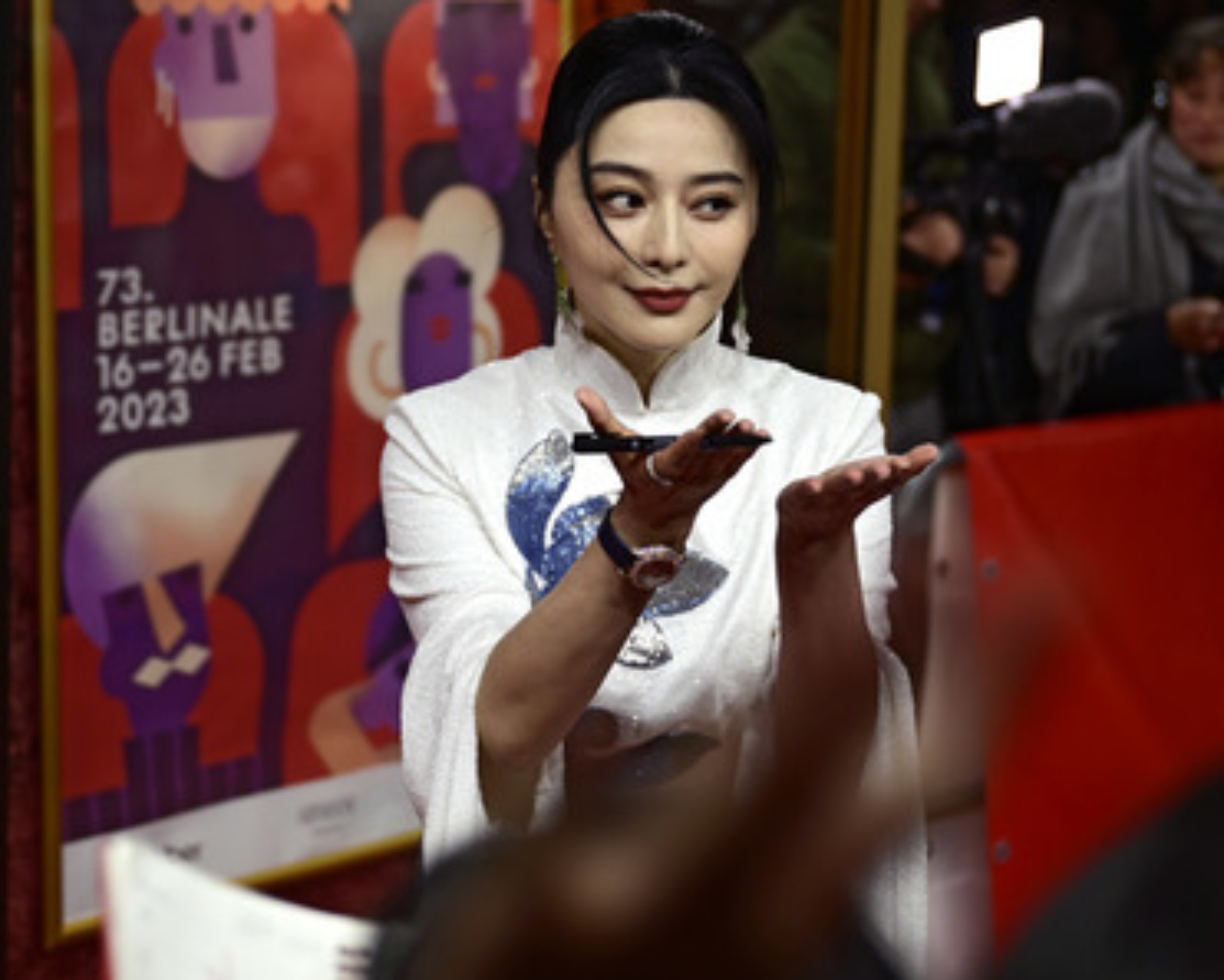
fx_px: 2355
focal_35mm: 65
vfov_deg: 23.5
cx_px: 642
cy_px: 492
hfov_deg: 29.1
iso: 200
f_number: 2.8
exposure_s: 1/200
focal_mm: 57
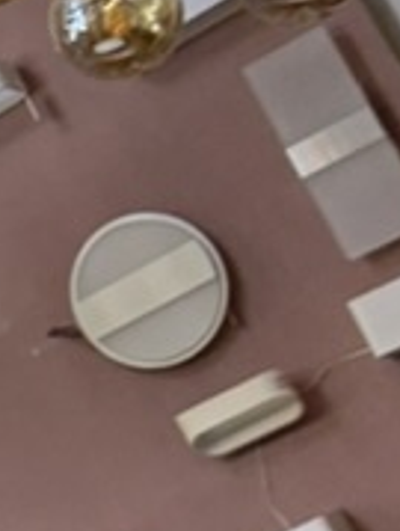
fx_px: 2103
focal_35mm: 137
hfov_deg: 10.0
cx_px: -427
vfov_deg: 14.4
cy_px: 220
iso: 125
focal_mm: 6.76
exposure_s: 1/100
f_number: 1.78
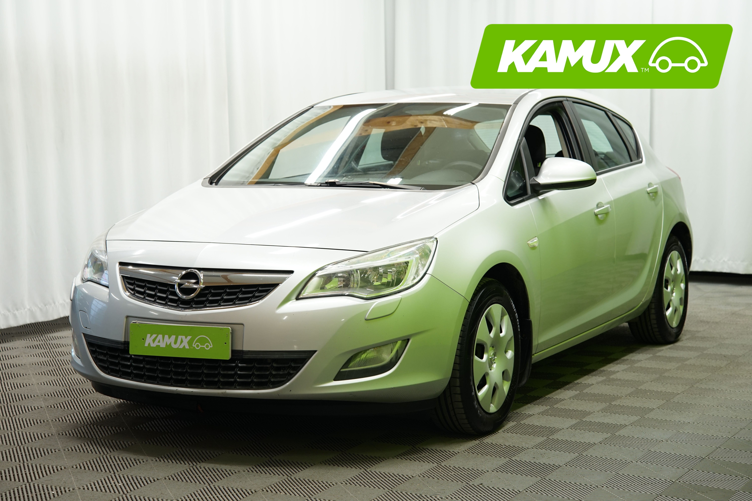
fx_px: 1420
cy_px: 250
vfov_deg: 20.0
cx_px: 376
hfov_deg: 29.7
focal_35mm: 68
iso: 500
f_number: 5.6
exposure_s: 1/15
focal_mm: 68
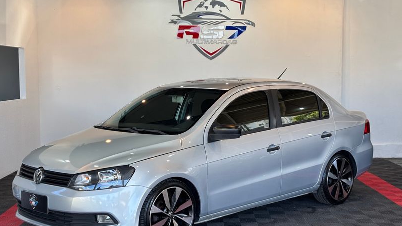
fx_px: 608
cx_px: 200
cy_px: 131
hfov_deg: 36.6
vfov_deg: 21.1
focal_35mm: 57
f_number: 1.6
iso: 25
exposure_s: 1/153
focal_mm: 5.96
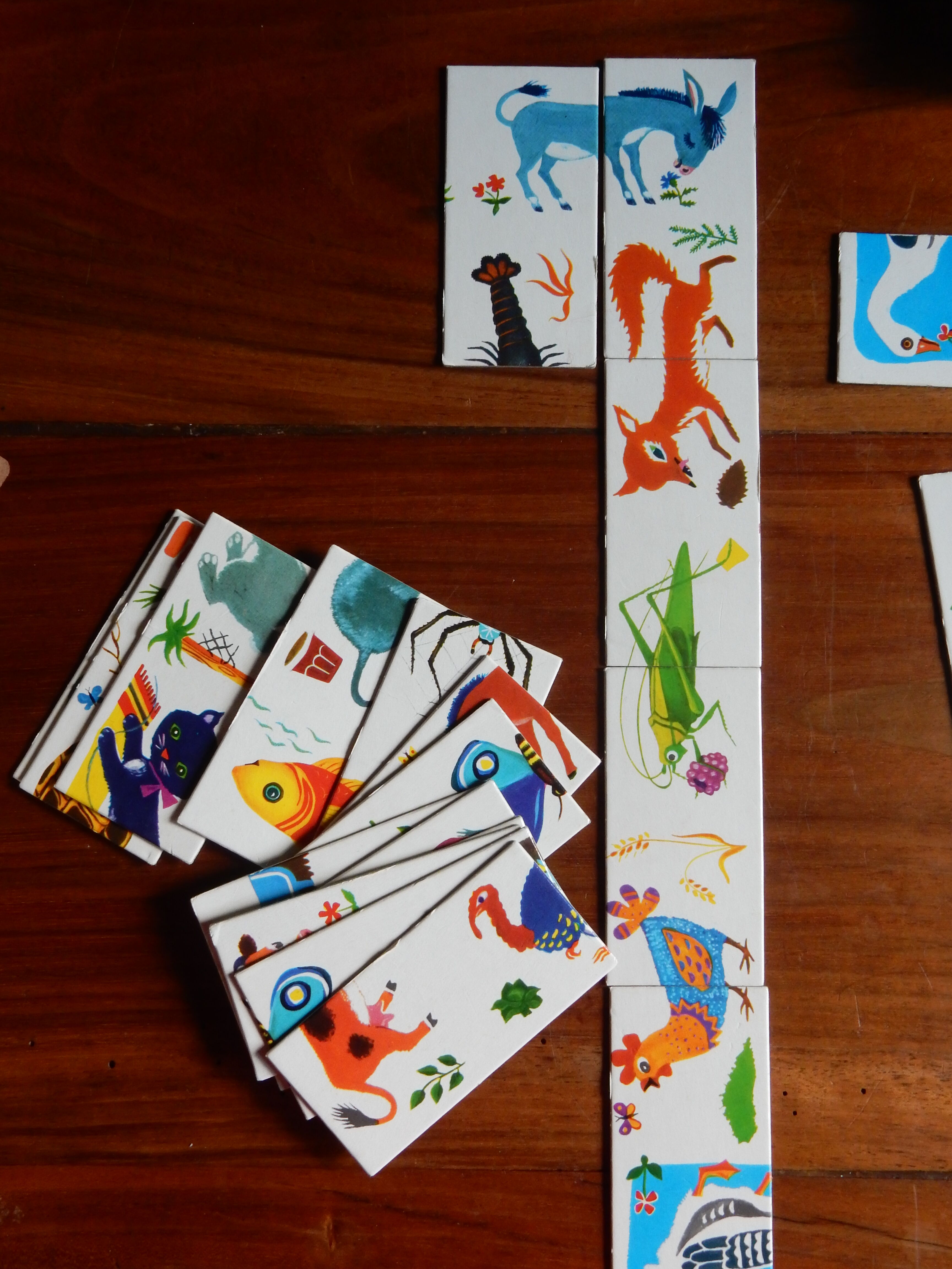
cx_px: 476
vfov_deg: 51.4
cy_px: 634
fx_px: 1320
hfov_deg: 39.7
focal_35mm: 36
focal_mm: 6.4
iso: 320
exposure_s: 1/25
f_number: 4
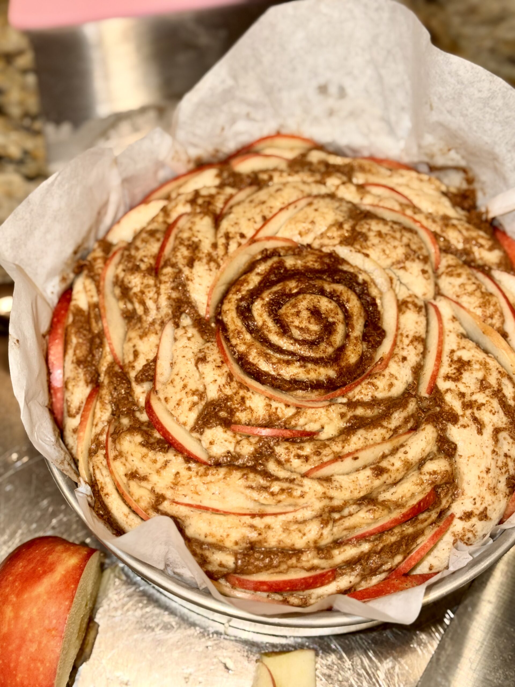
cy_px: 344
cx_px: 258
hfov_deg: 30.3
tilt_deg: -64.6
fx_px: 952
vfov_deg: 39.7
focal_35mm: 48
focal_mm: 6.76
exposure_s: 1/50
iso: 50
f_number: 1.78
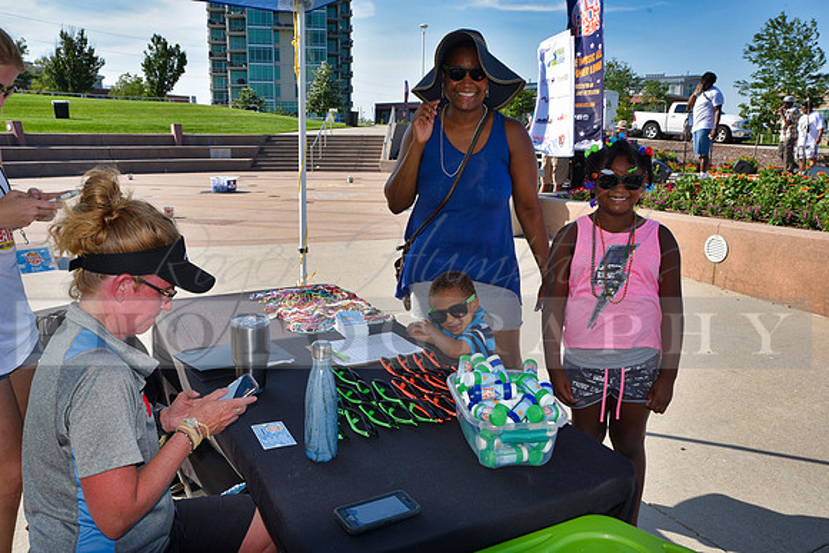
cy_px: 276
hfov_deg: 60.3
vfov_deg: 42.3
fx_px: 714
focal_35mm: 31
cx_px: 414
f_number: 11
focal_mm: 31
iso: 200
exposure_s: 1/200
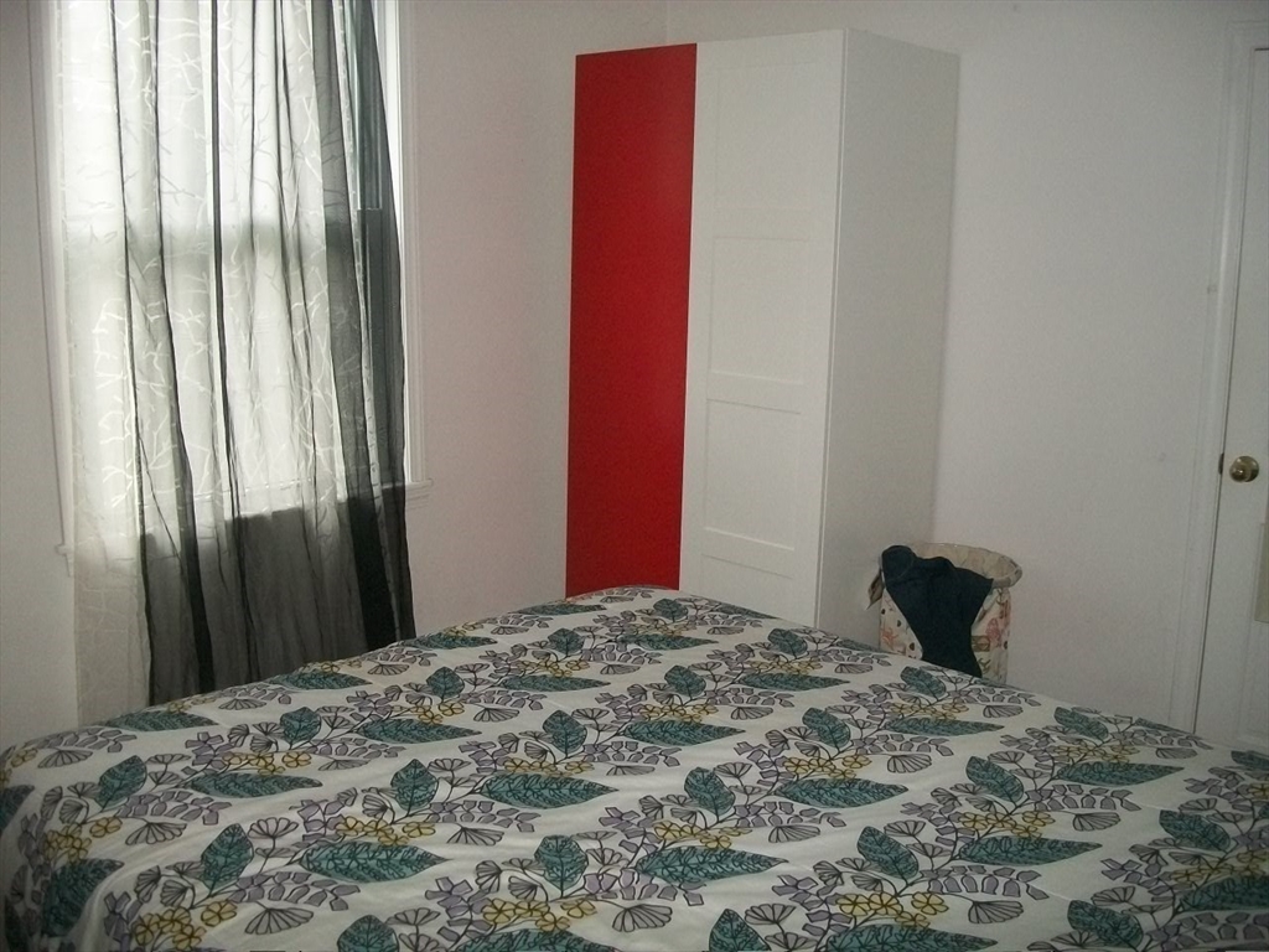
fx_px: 1173
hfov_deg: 56.8
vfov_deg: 44.2
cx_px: 634
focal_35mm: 32
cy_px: 476
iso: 200
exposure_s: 1/125
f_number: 2.9
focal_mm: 5.7
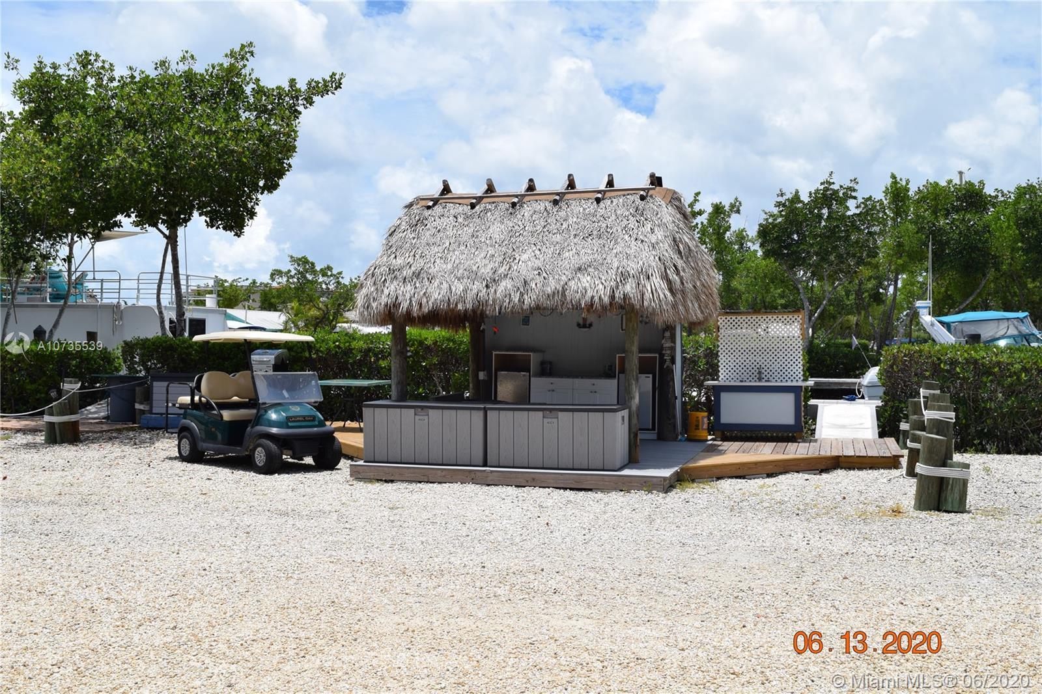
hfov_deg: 53.1
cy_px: 347
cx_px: 521
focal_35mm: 36
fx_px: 1042
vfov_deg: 36.9
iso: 200
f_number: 11
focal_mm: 24
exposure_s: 1/500
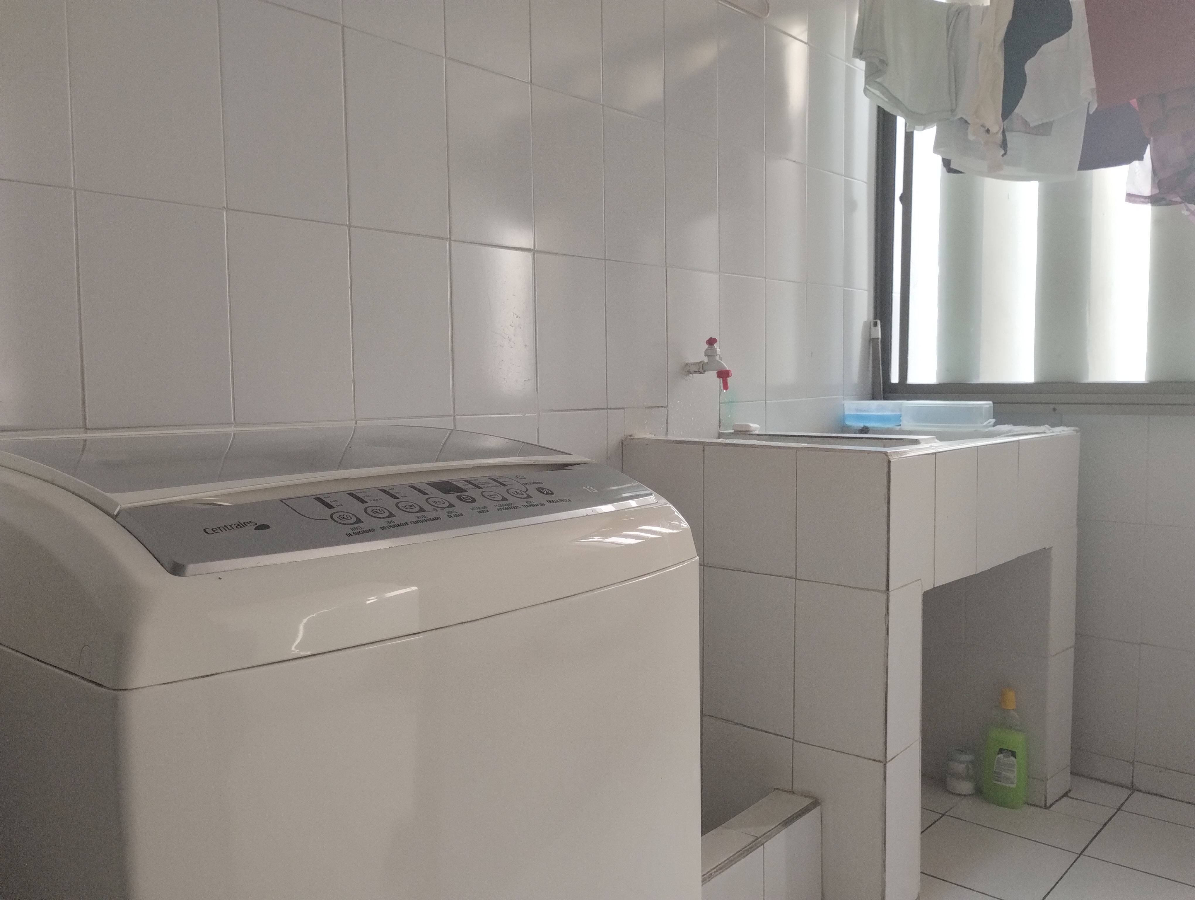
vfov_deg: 49.9
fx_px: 968
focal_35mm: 28
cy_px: 450
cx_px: 598
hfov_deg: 63.4
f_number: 1.8
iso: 219
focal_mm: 4.27
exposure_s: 1/40
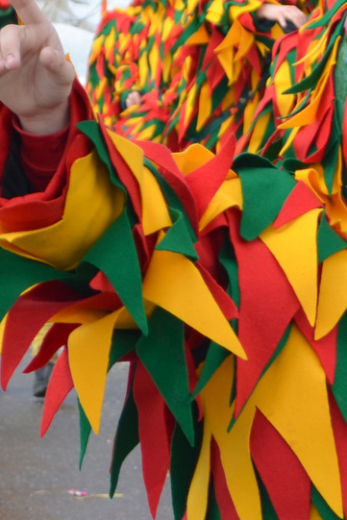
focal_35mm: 213
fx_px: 3077
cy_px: 134
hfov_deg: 6.3
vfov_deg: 9.6
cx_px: 665
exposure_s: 1/160
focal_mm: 48
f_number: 6.3
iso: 100
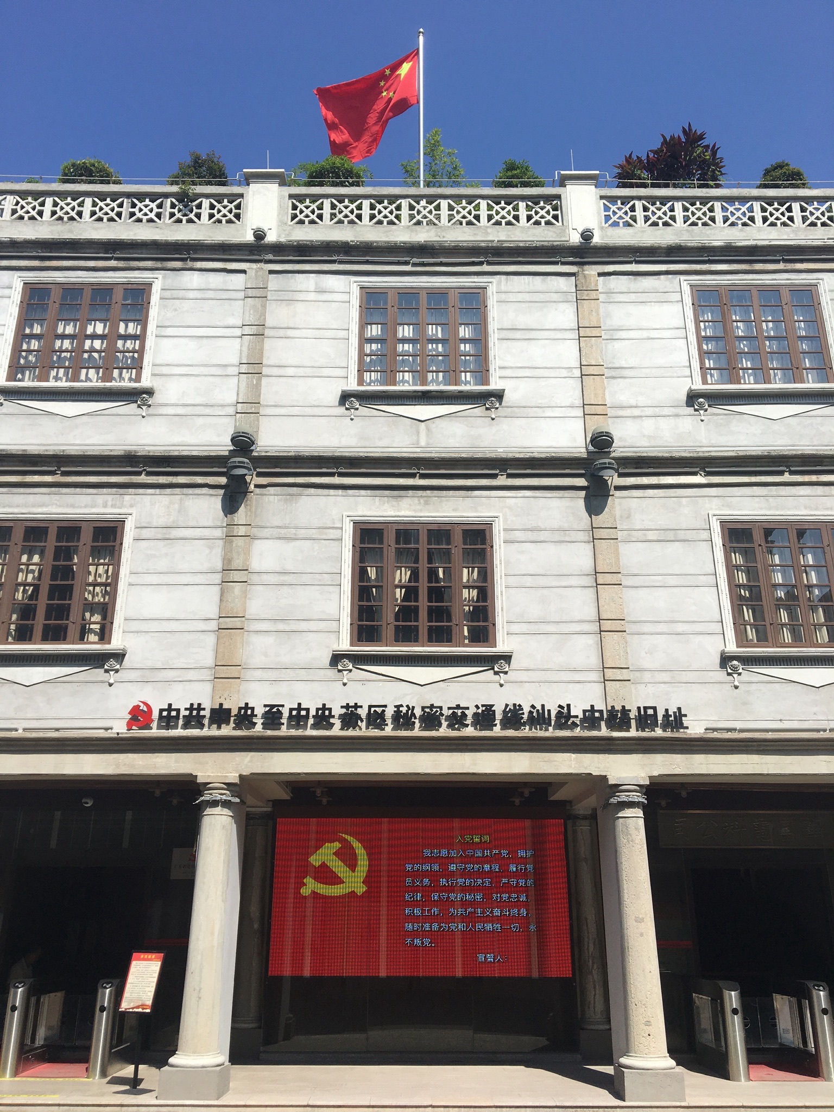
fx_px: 932
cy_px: 556
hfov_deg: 48.2
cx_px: 417
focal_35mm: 29
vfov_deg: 61.7
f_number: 2.2
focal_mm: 4.15
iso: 25
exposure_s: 1/2198
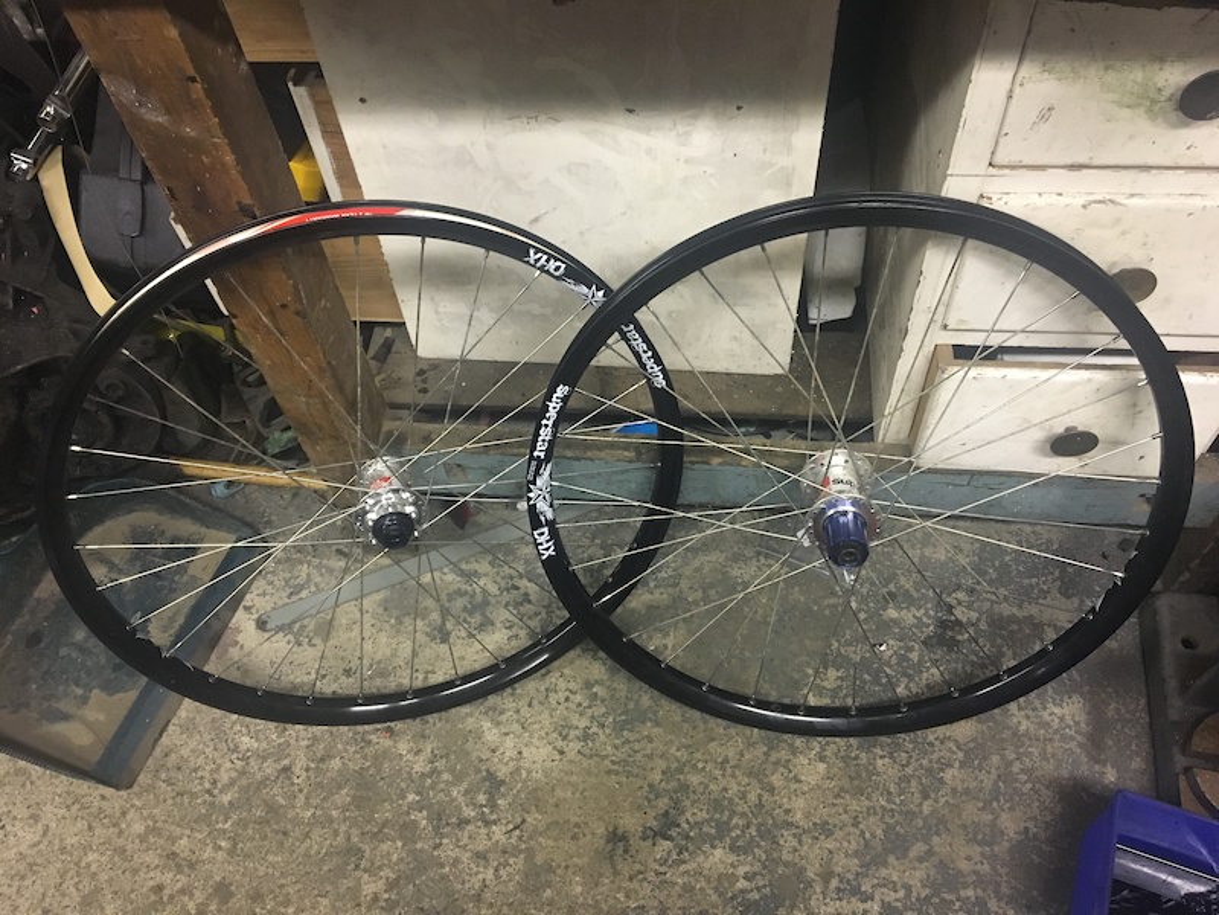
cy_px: 458
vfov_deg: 48.2
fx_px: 1021
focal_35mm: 29
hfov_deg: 61.7
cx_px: 610
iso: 200
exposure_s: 1/25
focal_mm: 4.15
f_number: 2.2
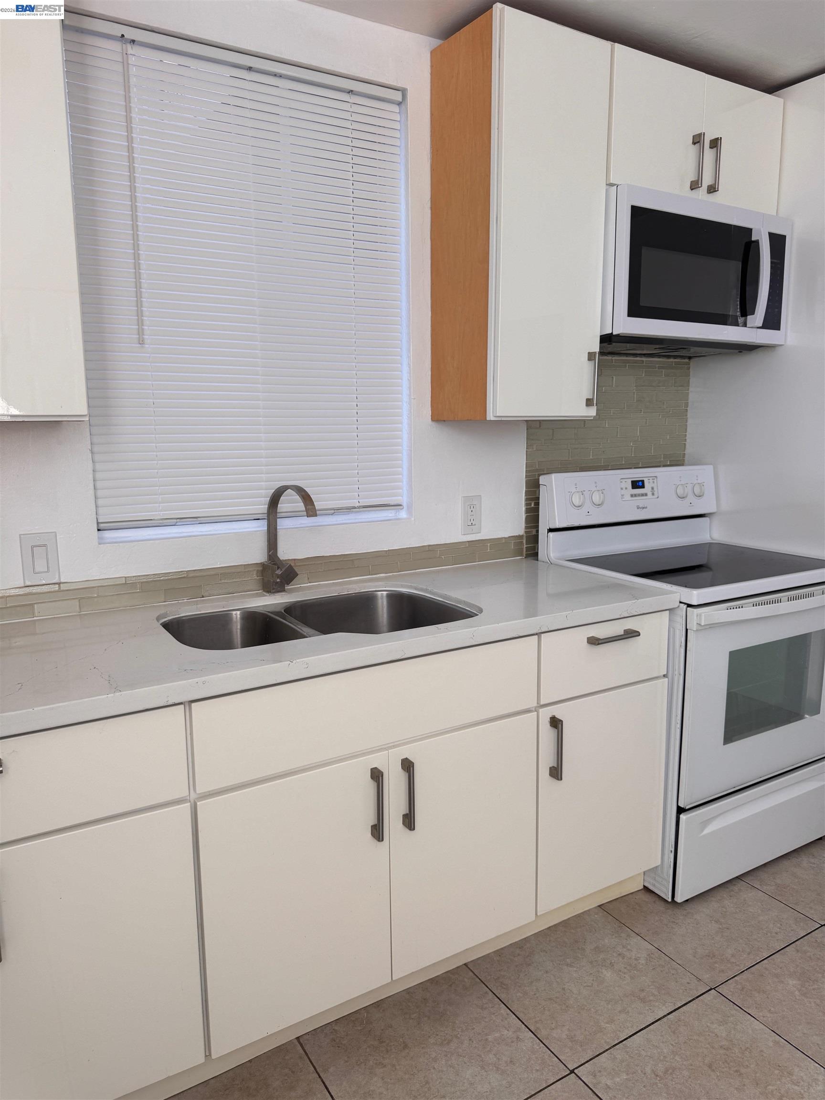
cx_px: 412
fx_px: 763
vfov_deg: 71.6
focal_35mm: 24
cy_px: 550
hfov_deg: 56.8
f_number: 1.78
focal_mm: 6.76
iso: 80
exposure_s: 1/320
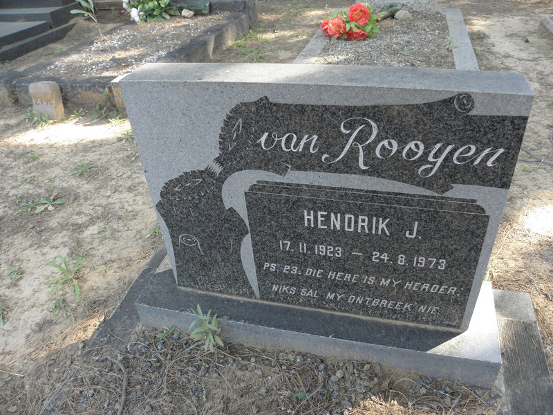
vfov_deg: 53.1
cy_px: 208
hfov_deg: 67.3
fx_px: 415
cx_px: 276
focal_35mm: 26
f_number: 2.8
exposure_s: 1/30
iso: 80
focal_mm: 4.6
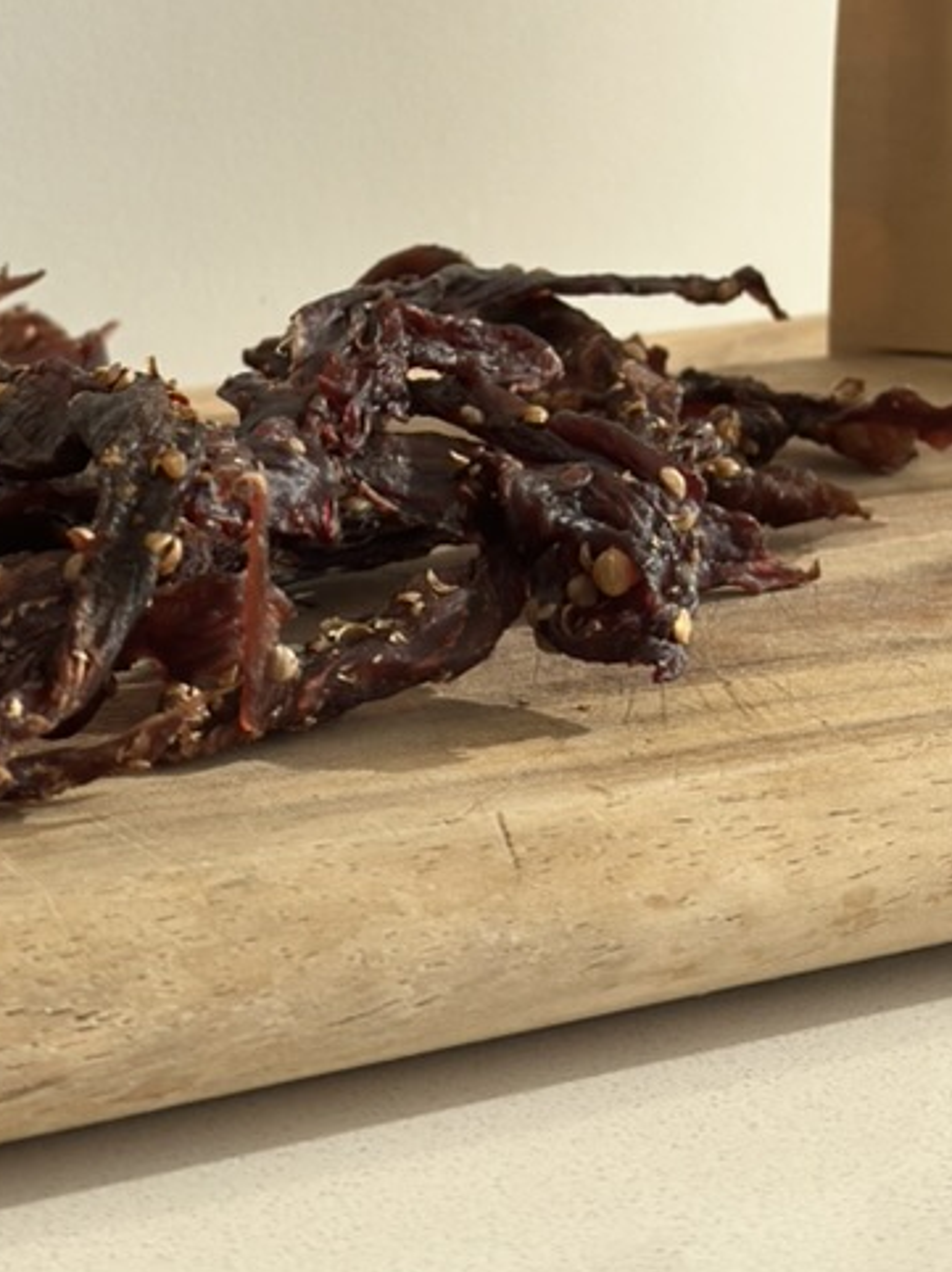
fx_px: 3744
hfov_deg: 14.5
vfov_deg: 18.8
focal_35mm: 102
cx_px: 593
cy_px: 55
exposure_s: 1/1242
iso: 80
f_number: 1.78
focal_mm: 6.86
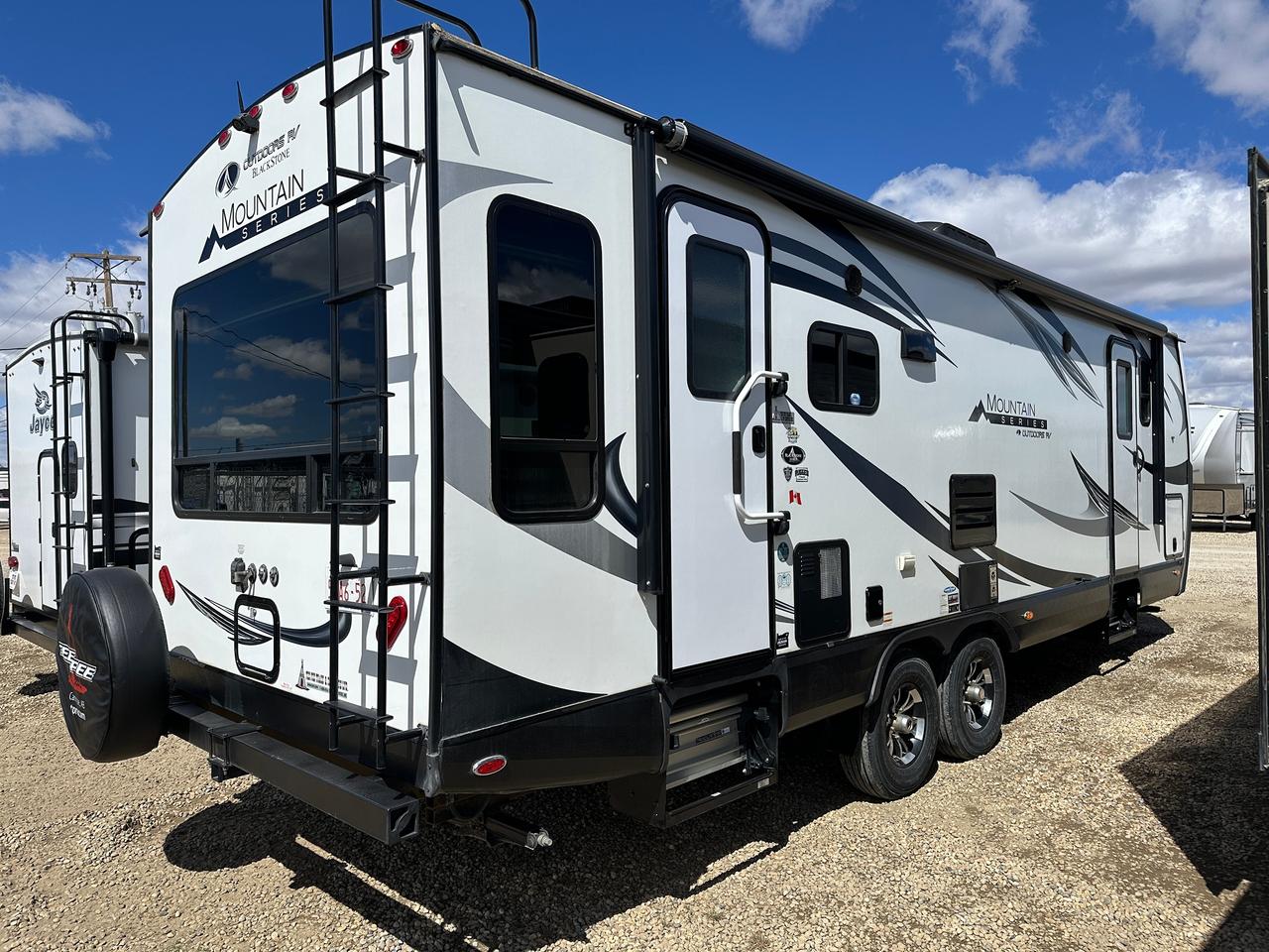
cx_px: 634
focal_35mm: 24
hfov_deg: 71.6
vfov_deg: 56.8
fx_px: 880
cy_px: 476
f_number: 1.78
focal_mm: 6.86
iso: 80
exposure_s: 1/8197
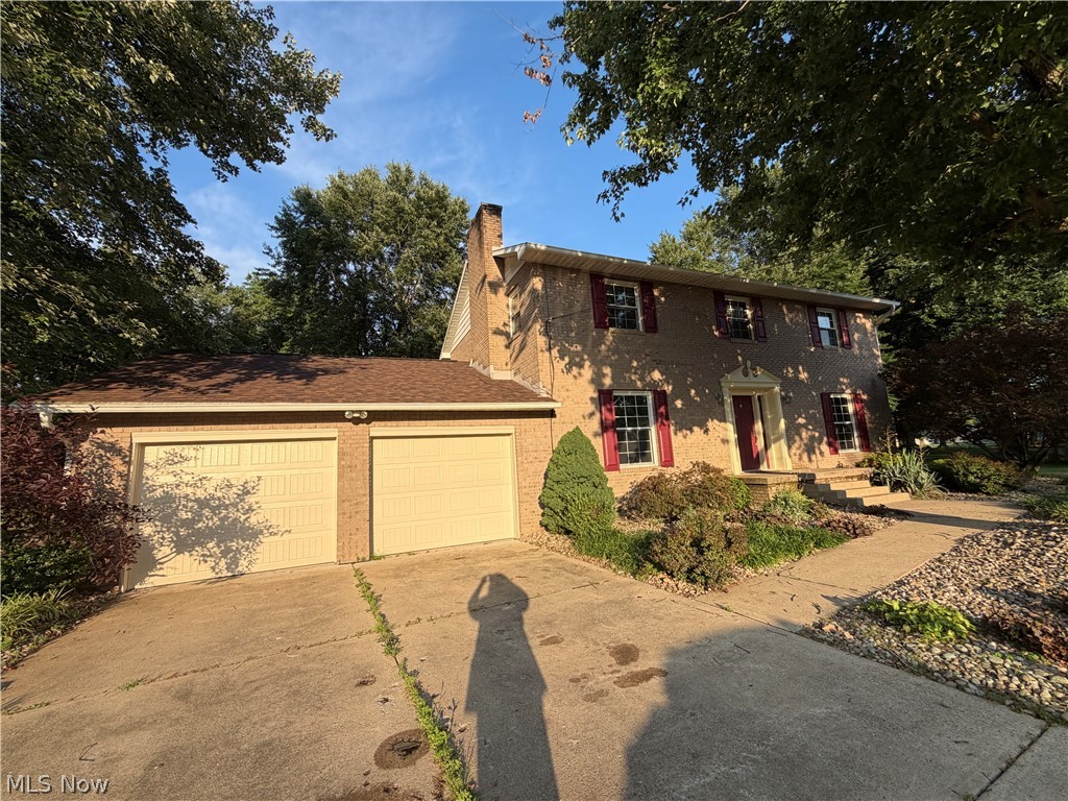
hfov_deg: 102.1
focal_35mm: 14
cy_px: 400
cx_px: 534
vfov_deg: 85.7
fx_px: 432
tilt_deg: +8.7
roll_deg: +3.3
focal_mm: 2.22
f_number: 2.2
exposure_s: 1/726
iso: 40
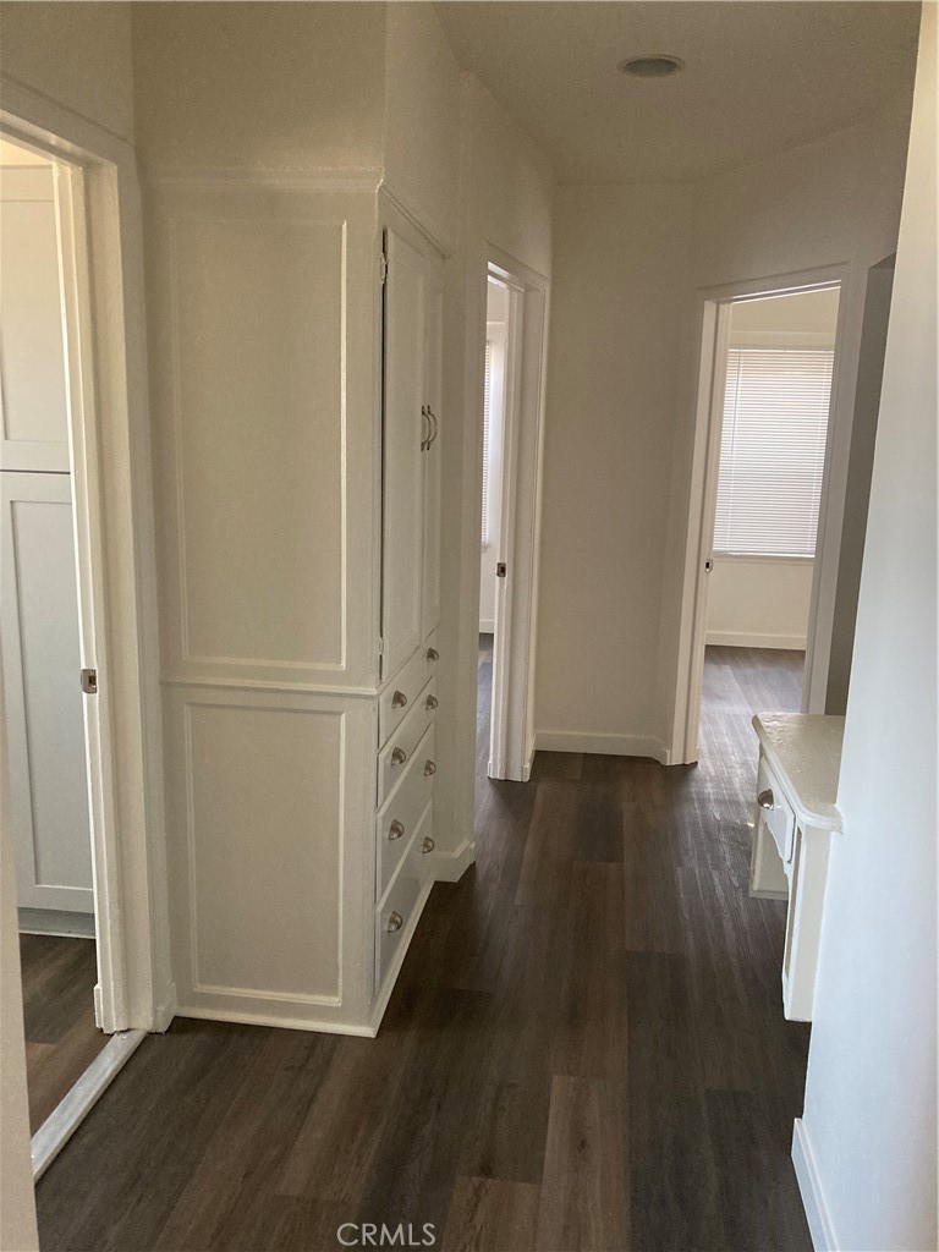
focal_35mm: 28
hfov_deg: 49.7
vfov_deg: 63.4
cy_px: 626
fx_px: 1013
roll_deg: -1.3
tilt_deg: -9.0
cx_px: 470
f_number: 1.8
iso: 400
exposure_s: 1/40
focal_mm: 3.99
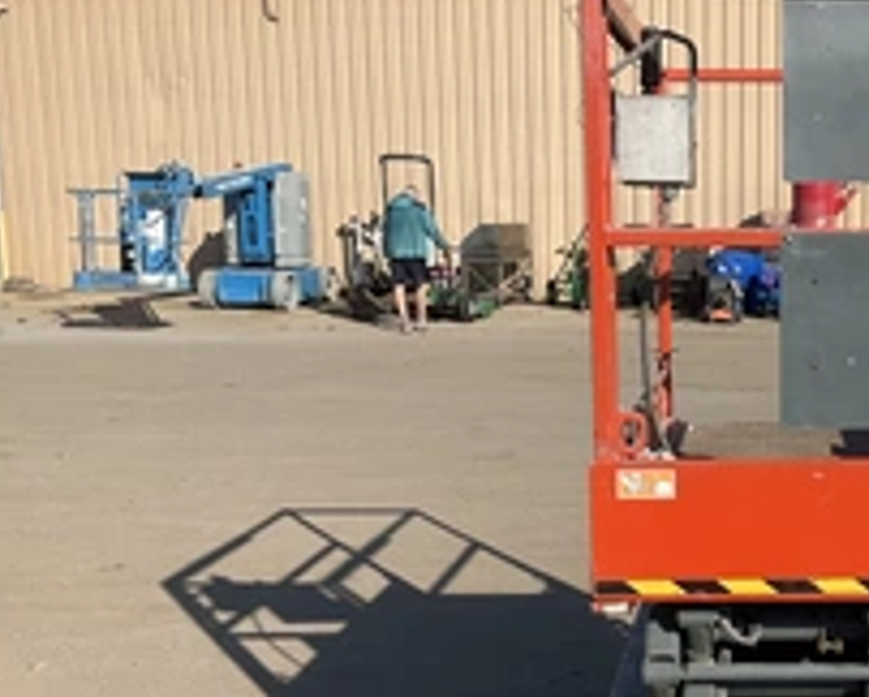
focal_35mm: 56
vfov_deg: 27.0
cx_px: 800
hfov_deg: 31.8
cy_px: 482
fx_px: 1442
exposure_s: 1/2058
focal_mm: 3
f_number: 1.8
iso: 25
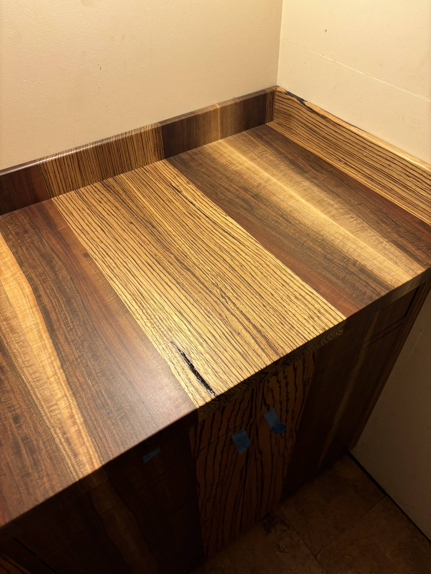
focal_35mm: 26
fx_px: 432
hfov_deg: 53.1
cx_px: 216
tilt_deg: -47.8
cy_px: 287
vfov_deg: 67.3
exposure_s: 1/60
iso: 125
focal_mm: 5.96
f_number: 1.6
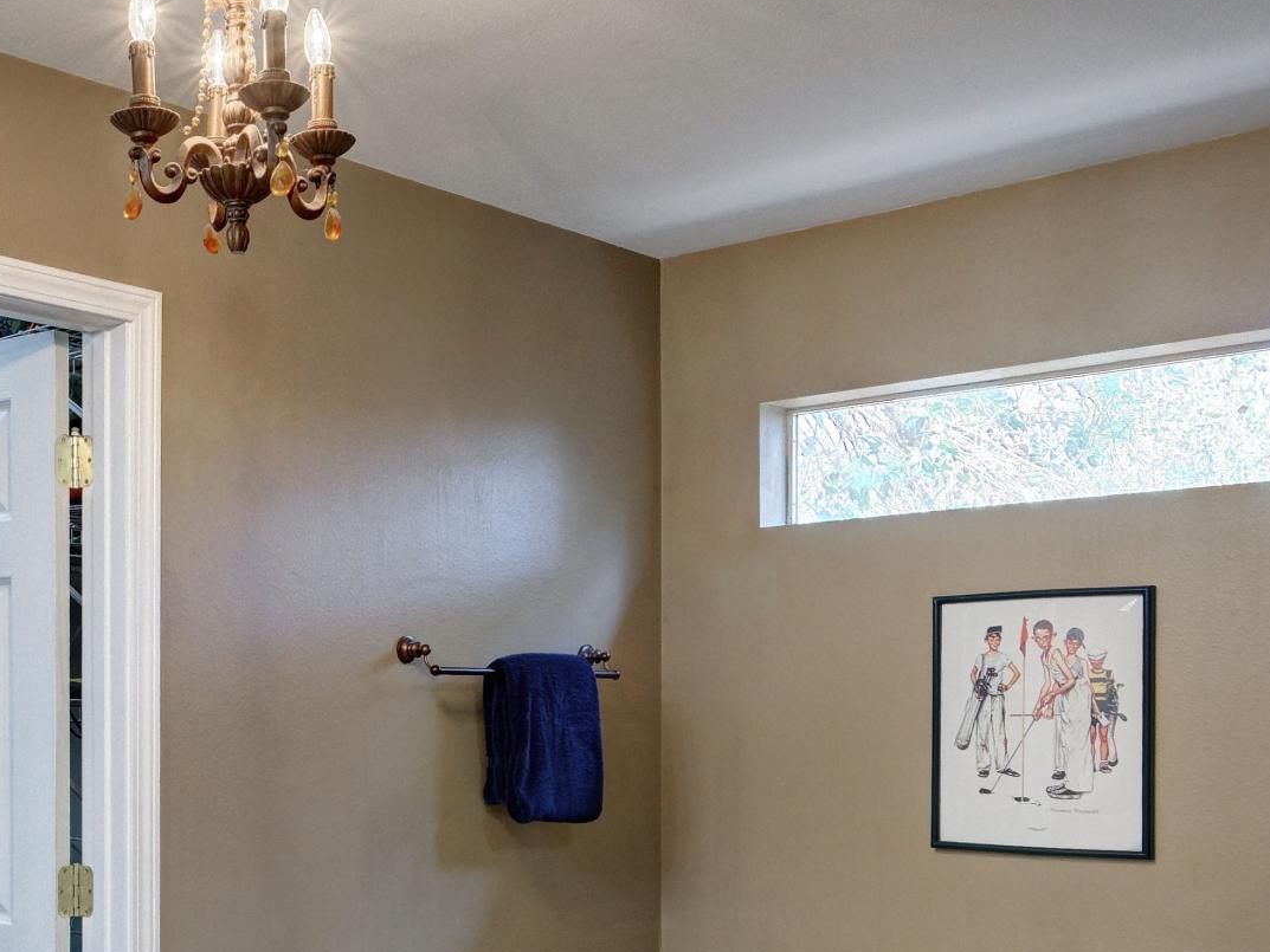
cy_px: 786
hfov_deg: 41.5
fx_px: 1578
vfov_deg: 32.5
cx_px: 213
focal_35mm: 43
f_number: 8
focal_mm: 11
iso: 400
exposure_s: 1/125
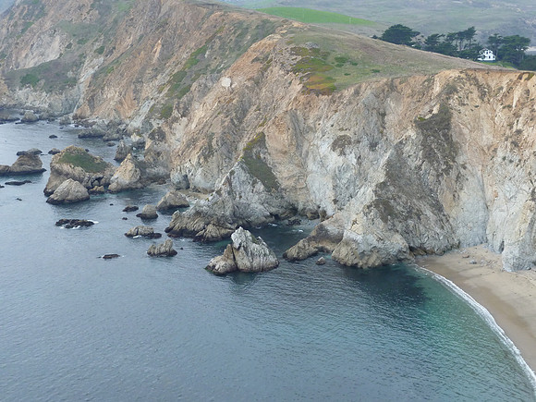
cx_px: 268
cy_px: 201
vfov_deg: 26.6
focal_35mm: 55
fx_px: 852
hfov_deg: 34.9
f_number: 3.9
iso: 160
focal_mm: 9.1
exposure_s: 1/30
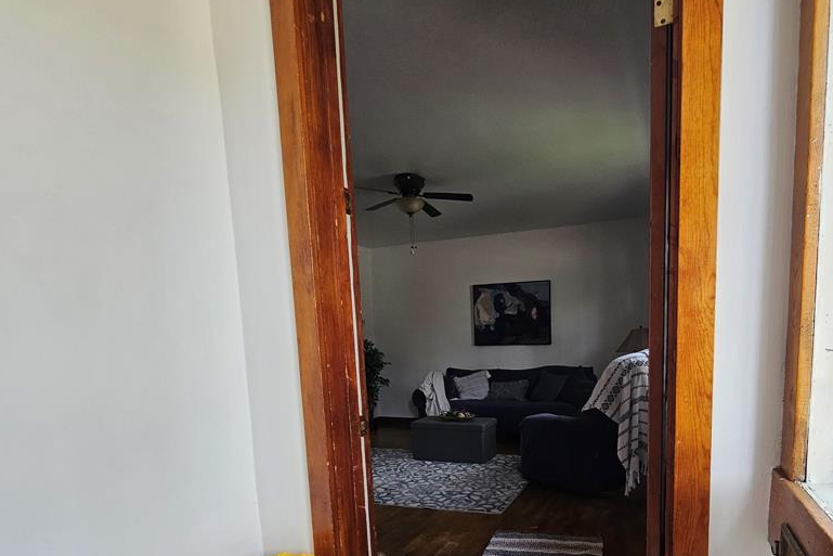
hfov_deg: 88.7
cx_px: 505
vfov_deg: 65.0
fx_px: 417
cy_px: 387
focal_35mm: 18
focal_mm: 2.2
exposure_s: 1/207
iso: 160
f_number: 2.2
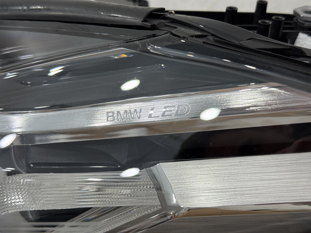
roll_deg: +34.6
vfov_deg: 30.3
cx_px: 156
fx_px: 431
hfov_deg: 39.7
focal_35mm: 48
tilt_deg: -42.2
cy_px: 116
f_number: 1.78
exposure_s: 1/288
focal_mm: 6.76
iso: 64
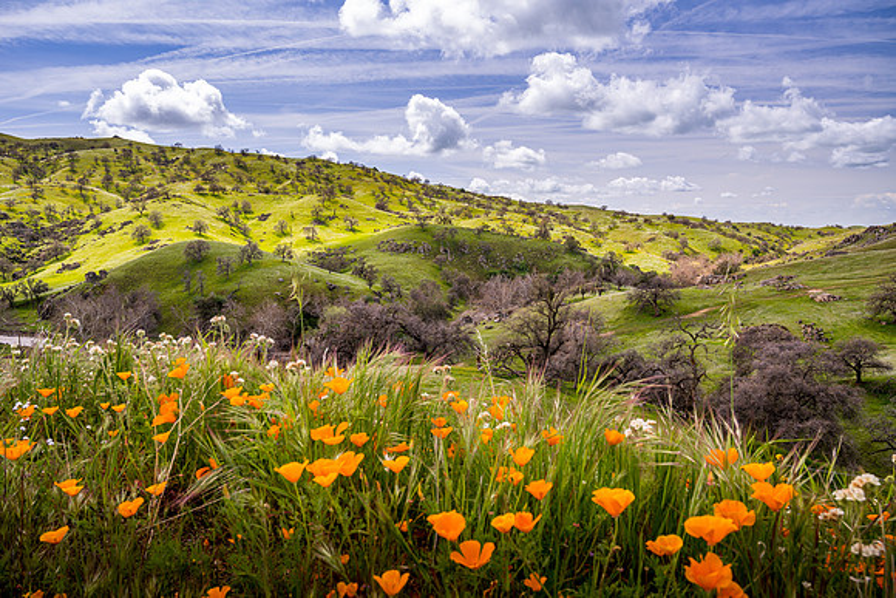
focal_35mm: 27
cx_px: 448
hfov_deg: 67.4
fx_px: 672
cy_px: 299
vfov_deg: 47.9
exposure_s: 1/50
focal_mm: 27
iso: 64
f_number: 8
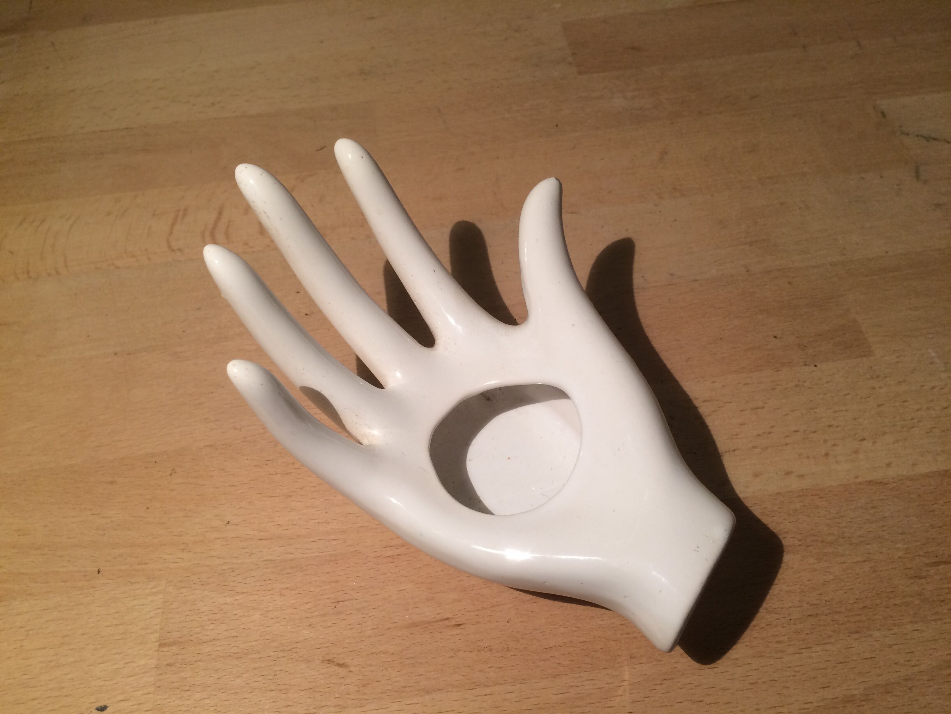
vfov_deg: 48.2
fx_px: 797
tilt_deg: -53.0
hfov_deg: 61.7
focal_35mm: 29
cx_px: 476
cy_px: 357
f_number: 2.2
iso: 40
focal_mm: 4.15
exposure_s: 1/33
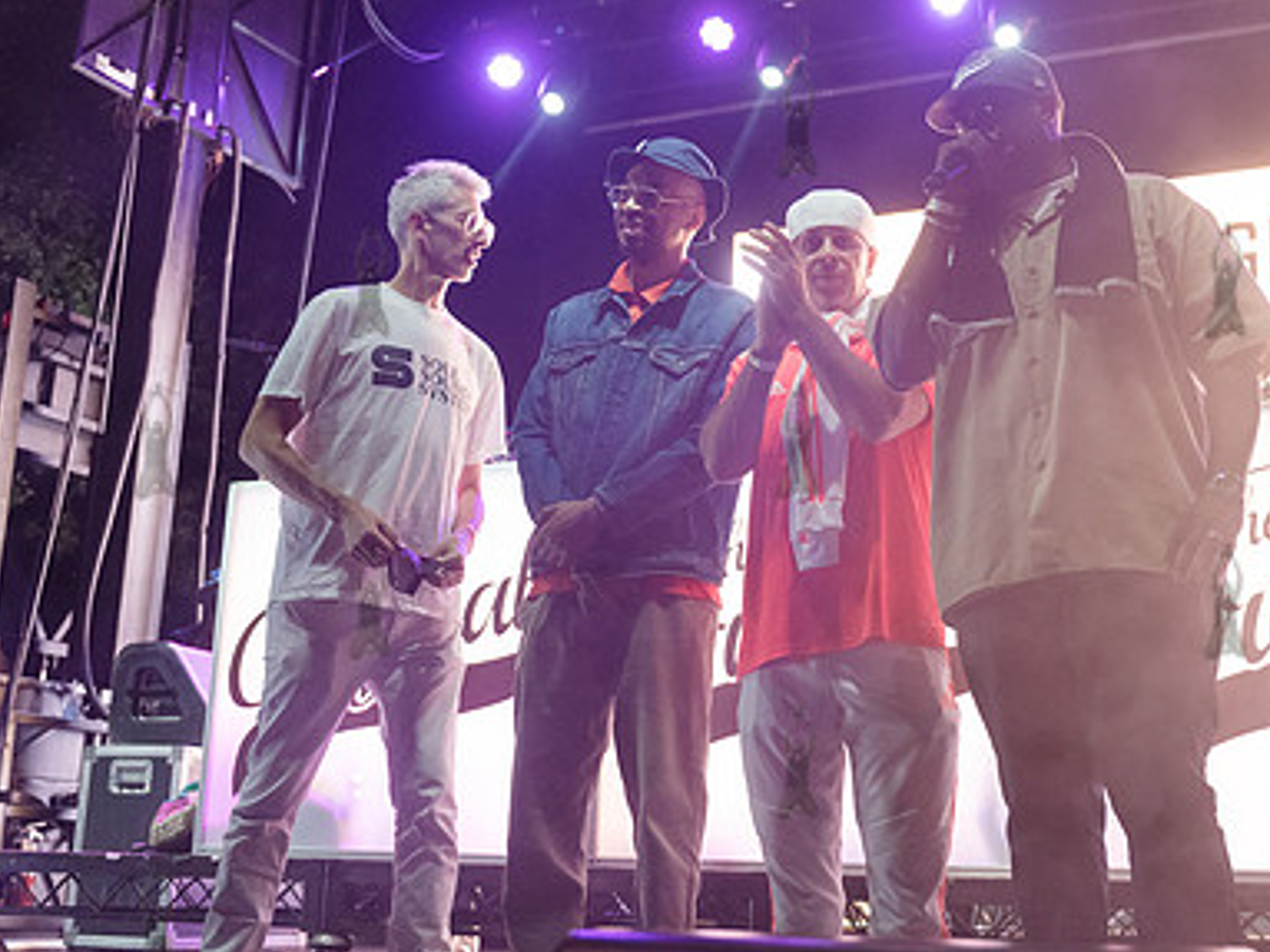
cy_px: 440
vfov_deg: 28.5
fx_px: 1871
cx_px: 796
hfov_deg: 37.3
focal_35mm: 51
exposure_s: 1/320
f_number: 2.8
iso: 3200
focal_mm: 35
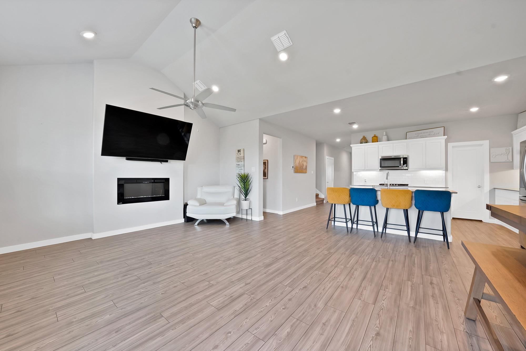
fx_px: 175
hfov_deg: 112.6
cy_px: 176
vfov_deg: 90.1
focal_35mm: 12
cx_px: 263
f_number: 9
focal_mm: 12
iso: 640
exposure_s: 1/3
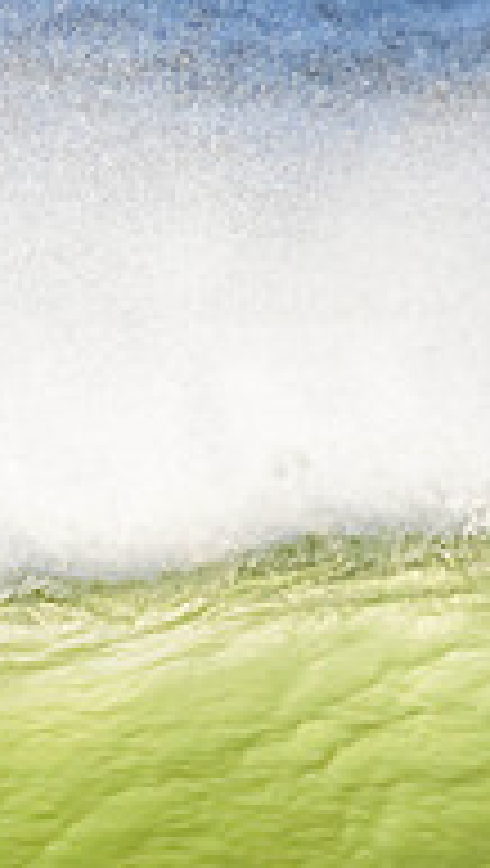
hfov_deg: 0.5
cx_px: -450
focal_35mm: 2515
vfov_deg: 0.9
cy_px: 857
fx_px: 57915
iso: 1400
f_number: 11
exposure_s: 1/2000
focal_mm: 800
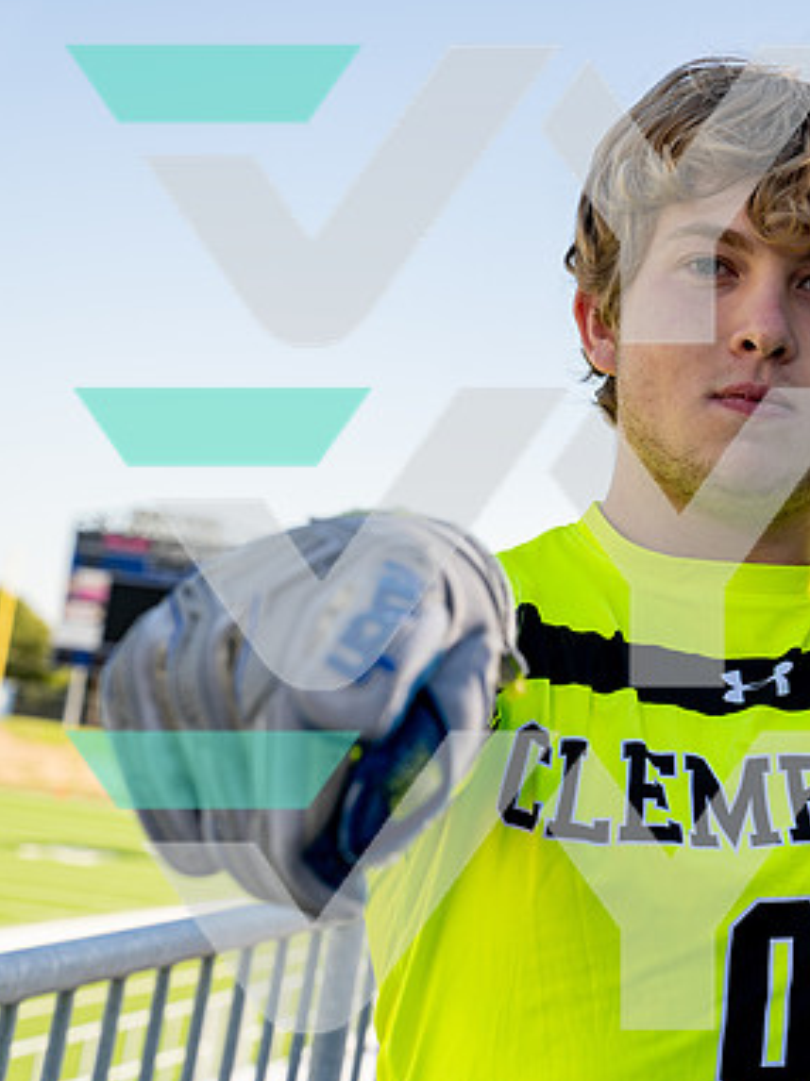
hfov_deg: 15.8
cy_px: 539
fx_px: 2874
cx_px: 796
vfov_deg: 21.3
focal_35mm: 92
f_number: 7.1
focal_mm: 63
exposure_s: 1/250
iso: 100
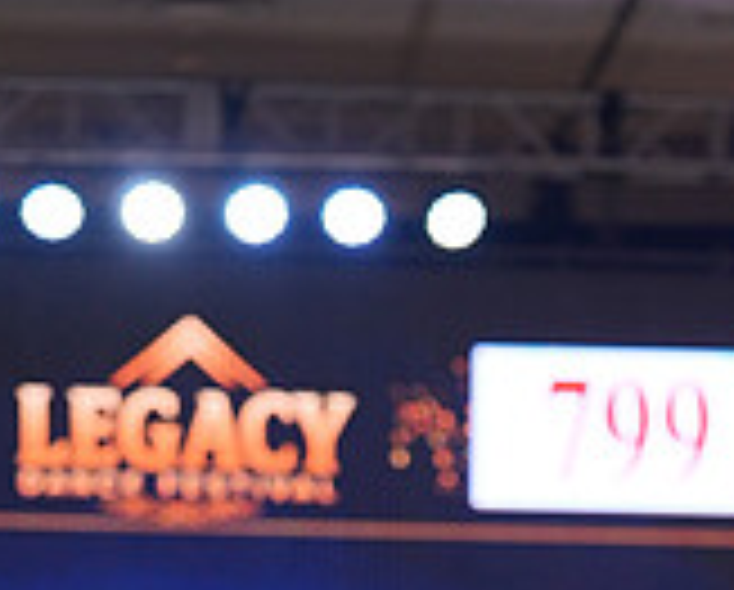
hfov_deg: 7.5
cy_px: 1117
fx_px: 5593
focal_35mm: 257
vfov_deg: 5.9
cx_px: 628
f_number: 2
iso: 640
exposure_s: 1/500
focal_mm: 77
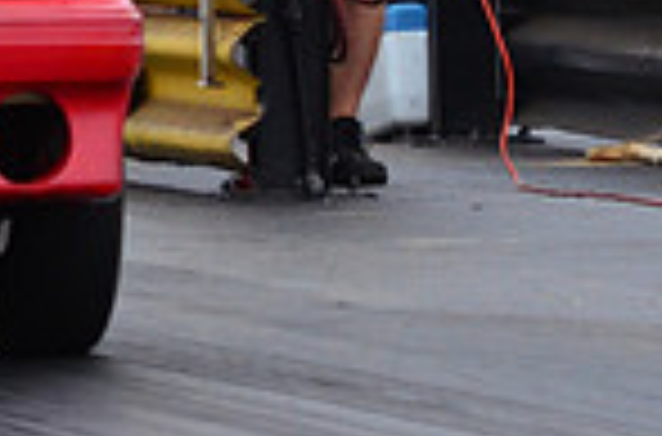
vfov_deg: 1.8
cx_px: -194
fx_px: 13600
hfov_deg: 2.8
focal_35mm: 742
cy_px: -139
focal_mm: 125
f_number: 9
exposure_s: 1/1250
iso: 1000
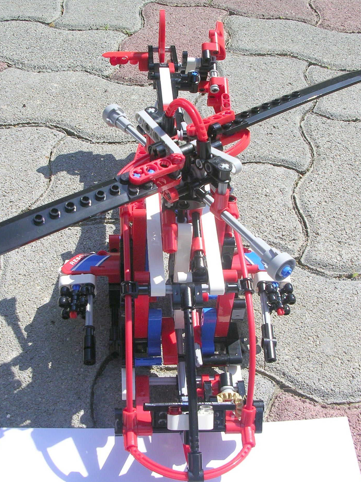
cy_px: 263
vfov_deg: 44.7
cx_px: 172
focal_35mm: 42
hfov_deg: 34.3
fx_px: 584
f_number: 5.6
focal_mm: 5.8
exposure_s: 1/291
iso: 50
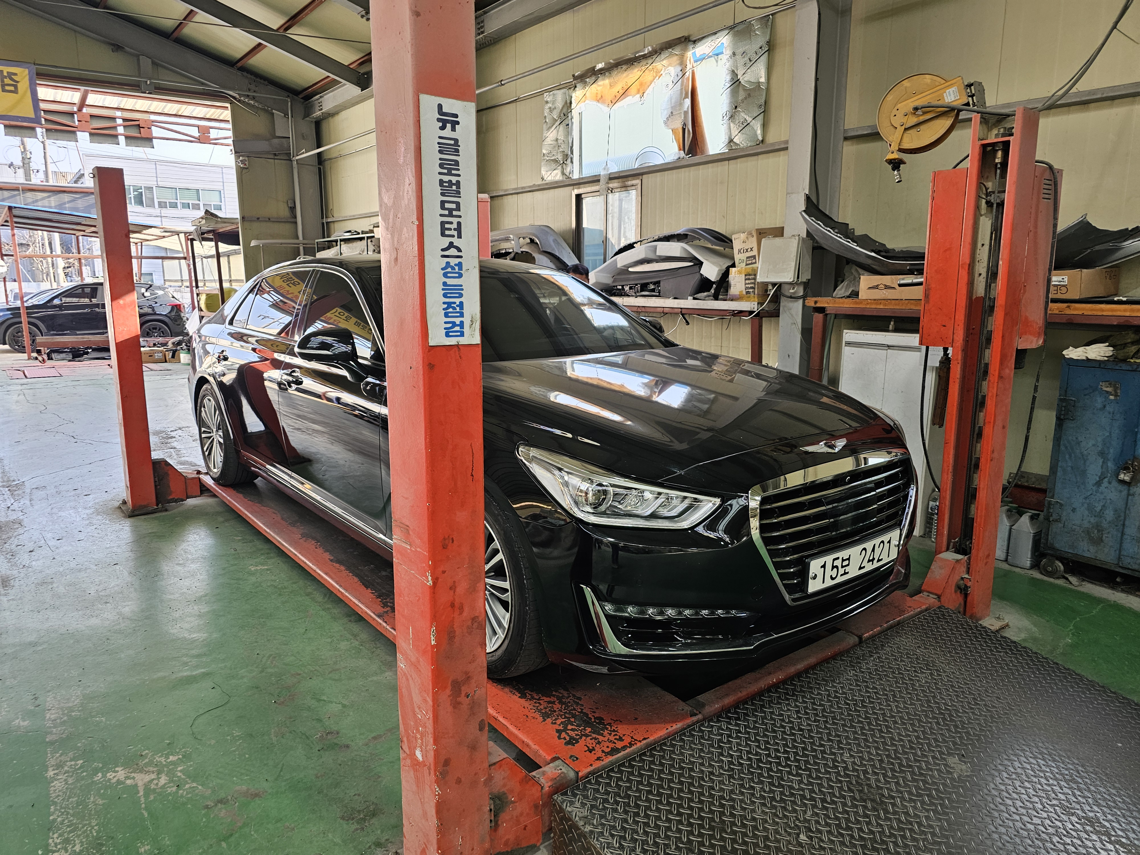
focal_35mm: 23
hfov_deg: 73.9
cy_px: 428
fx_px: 757
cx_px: 570
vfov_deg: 58.9
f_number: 1.7
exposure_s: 1/180
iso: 100
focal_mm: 6.3
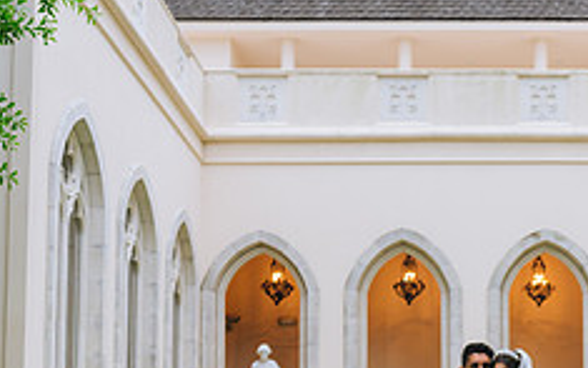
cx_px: 485
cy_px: 429
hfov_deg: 25.9
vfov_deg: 16.1
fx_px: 1250
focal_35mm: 78
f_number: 2.8
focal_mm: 31
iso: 320
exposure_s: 1/125
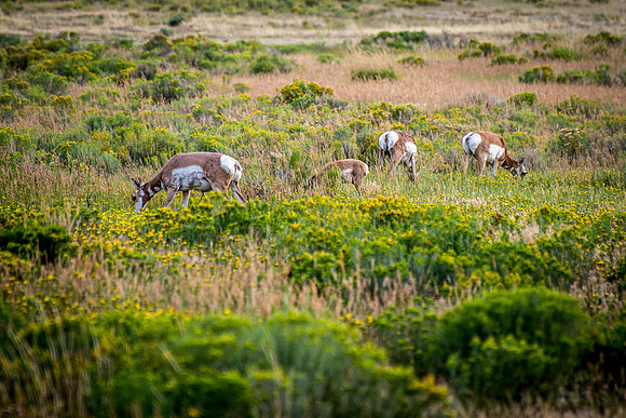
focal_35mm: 634
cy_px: 95
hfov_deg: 3.3
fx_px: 11028
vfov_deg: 2.2
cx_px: 326
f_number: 5.6
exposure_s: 1/125
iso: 100
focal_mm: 300
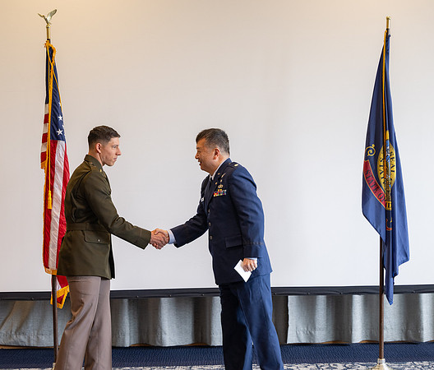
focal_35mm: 83
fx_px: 1089
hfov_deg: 22.5
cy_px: 185
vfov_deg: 19.3
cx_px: 201
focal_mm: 70
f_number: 2.8
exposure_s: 1/200
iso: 500
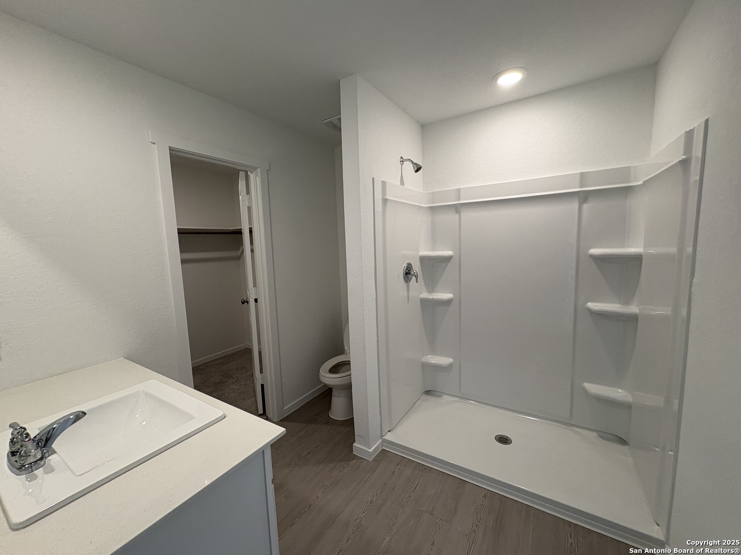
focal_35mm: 14
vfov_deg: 85.7
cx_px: 370
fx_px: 300
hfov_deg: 102.1
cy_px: 278
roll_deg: +2.5
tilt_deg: -6.0
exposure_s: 1/120
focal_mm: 2.22
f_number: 2.2
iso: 160
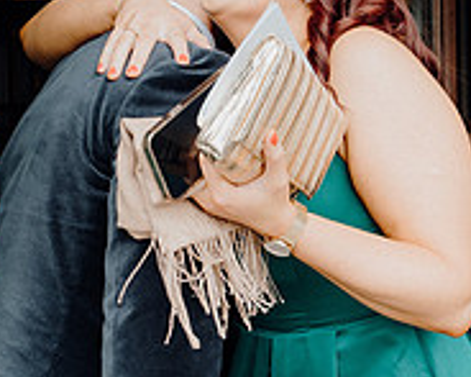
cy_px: 158
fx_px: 1115
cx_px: 274
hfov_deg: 23.8
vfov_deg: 19.1
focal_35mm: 80
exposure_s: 1/200
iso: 320
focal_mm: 27
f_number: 3.5
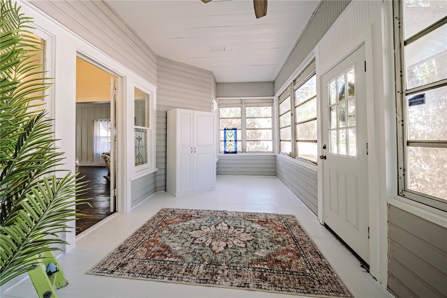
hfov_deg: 104.3
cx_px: 224
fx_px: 174
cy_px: 149
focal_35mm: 14
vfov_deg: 81.2
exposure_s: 1/25
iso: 160
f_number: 8
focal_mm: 9
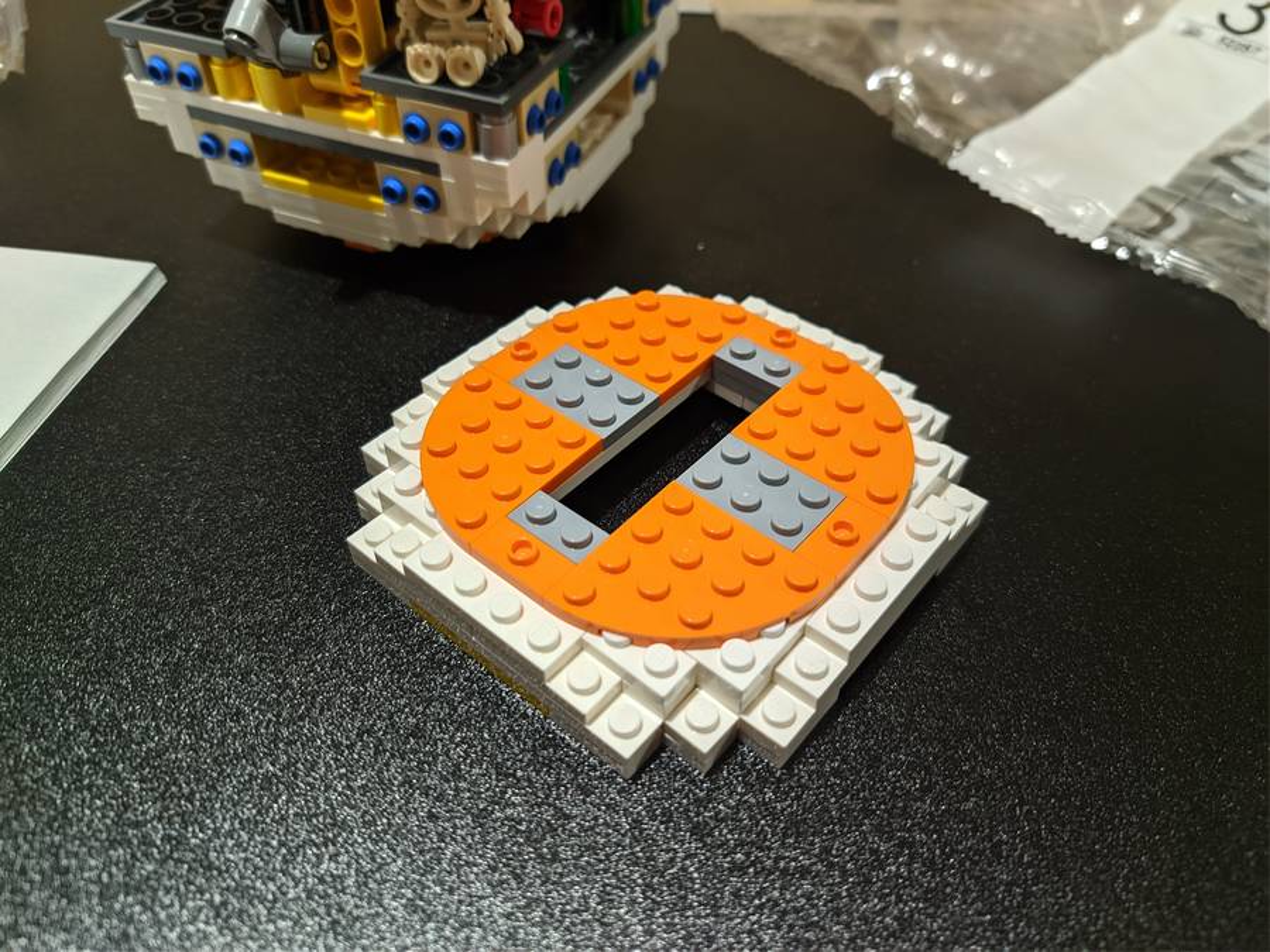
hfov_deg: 67.3
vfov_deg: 53.1
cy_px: 476
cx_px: 635
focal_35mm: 26
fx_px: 954
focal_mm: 4.75
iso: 853
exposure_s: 1/25
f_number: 1.65
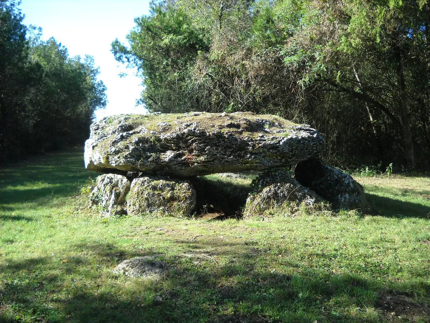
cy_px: 162
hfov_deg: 45.8
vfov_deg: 35.1
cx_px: 215
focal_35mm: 41
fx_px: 509
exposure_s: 1/192
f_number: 3.1
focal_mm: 6.72
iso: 64
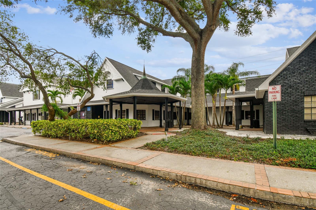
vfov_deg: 73.7
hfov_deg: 96.7
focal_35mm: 16
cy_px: 105
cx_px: 158
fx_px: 140
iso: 100
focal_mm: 11
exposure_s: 1/100
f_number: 7.1
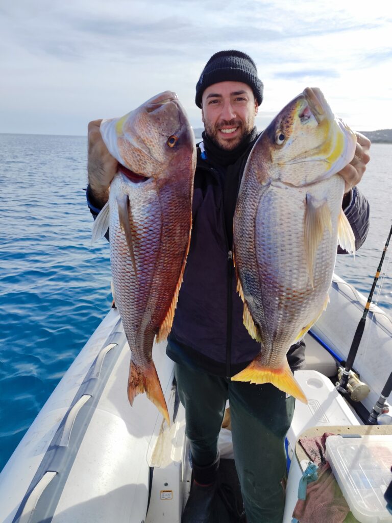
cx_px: 196
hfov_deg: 58.9
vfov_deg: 73.9
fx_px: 347
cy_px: 262
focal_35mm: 23
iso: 50
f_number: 1.65
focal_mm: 6.19
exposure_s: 1/1139
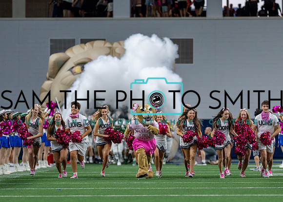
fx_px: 1970
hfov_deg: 8.2
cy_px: 119
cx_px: 140
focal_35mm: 245
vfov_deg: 5.9
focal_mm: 135
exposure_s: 1/1250
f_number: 1.8
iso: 1250
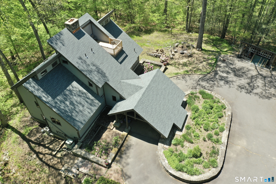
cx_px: 138
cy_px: 92
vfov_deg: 46.4
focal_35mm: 28
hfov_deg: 65.5
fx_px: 215
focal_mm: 10.26
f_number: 5
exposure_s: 1/240
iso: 100
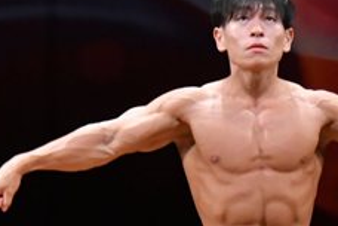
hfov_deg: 2.4
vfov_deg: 1.6
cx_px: 296
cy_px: 302
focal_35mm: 867
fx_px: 8140
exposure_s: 1/400
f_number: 5.6
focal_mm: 170
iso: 4000
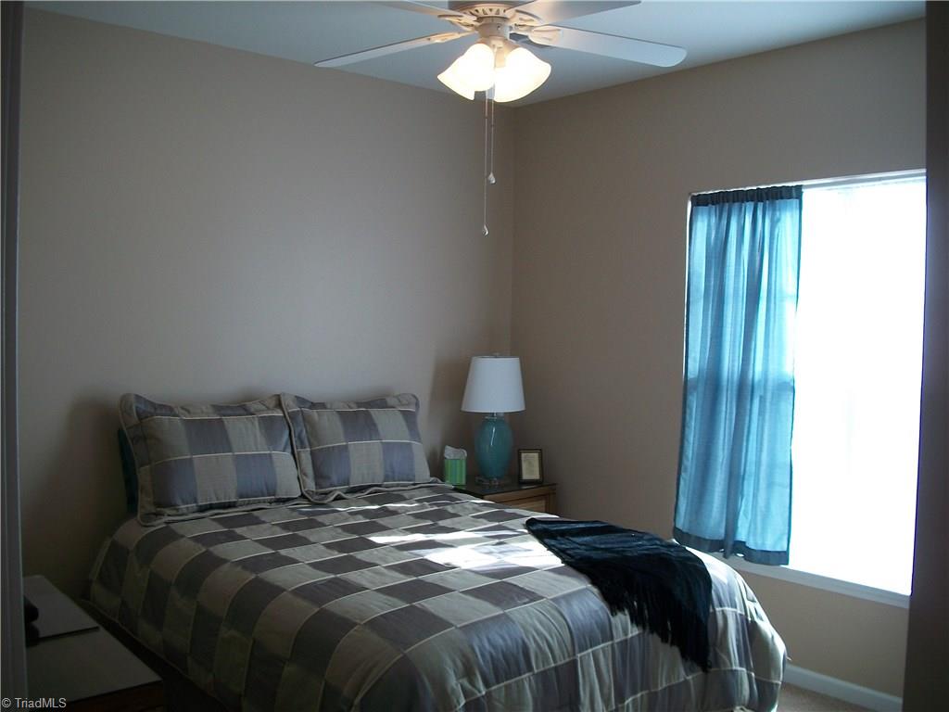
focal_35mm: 32
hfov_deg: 56.8
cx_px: 474
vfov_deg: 44.2
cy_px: 356
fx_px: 877
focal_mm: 5.7
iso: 80
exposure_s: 1/60
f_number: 2.9
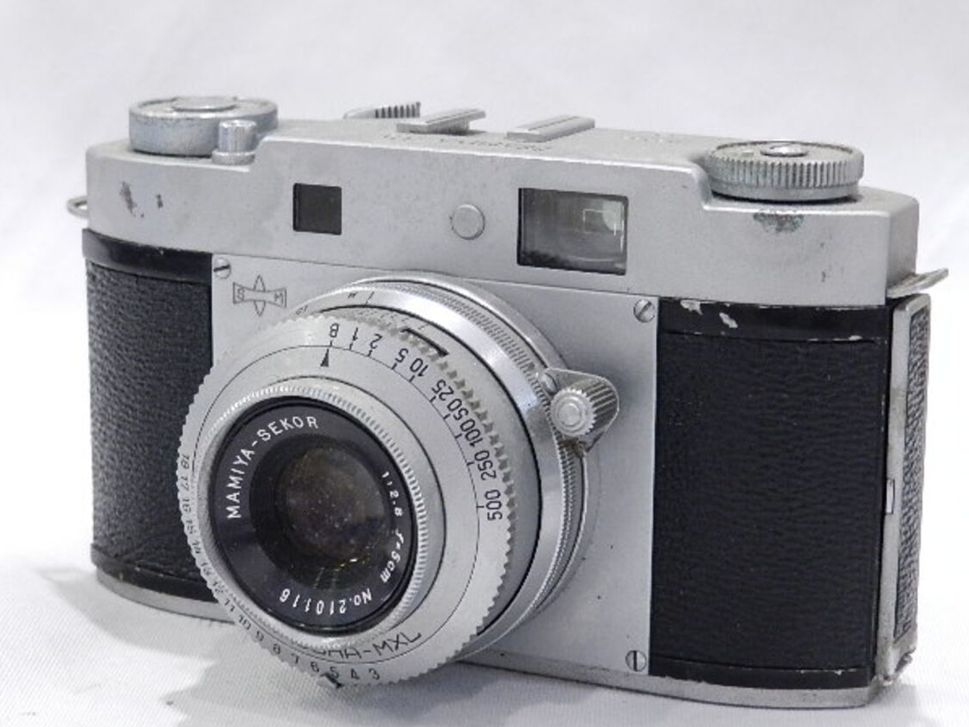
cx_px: 483
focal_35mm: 90
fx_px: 2519
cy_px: 386
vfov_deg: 16.4
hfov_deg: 21.8
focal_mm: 14.9
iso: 800
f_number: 4.4
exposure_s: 1/40
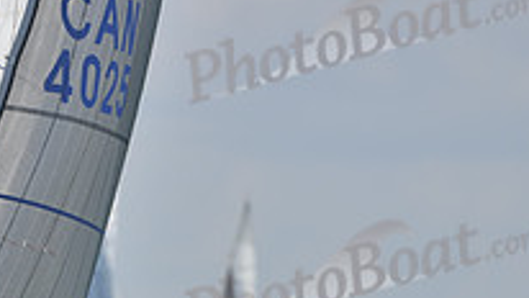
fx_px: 16570
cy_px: 443
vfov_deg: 1.0
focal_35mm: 1181
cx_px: 54
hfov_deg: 1.8
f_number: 6.3
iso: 200
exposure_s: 1/1250
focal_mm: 400
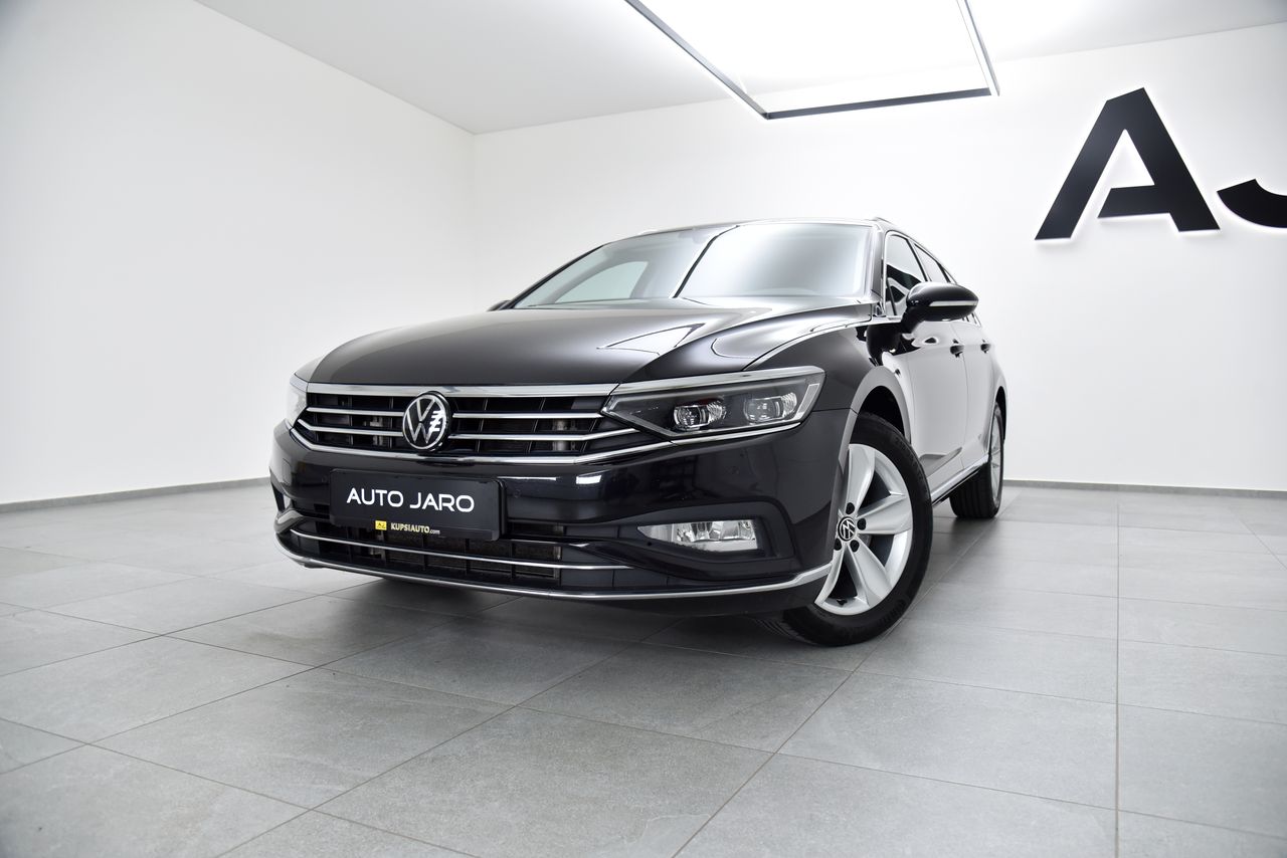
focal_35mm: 27
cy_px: 429
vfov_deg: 48.0
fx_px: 965
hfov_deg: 67.4
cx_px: 644
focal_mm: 27
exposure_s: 1/250
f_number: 4
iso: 1250
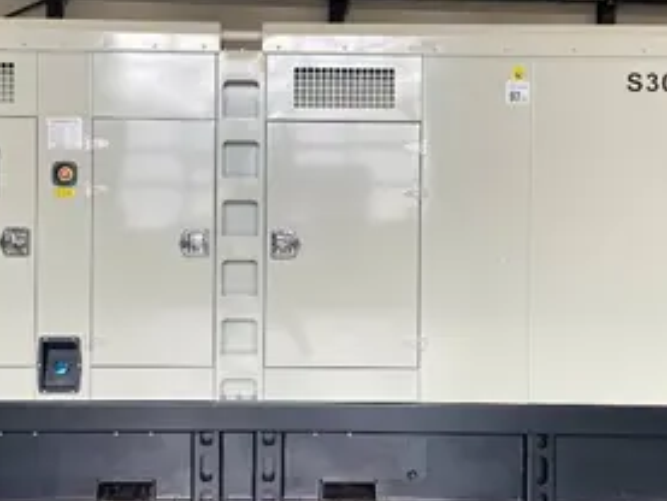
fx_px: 867
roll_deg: -0.7
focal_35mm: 45
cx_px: 277
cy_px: 236
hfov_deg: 41.9
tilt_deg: -1.9
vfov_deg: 32.2
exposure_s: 1/100
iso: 80
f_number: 1.6
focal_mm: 4.2
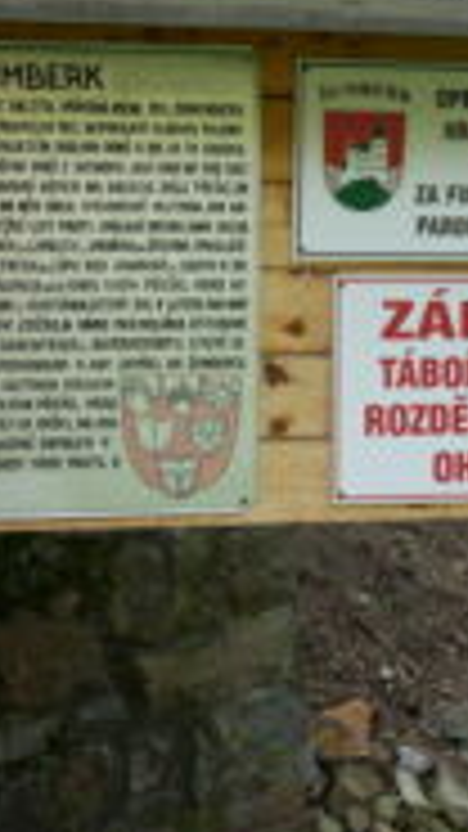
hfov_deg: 19.4
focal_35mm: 62
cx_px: 176
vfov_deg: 33.5
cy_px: 268
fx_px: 1368
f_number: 3.8
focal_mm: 15
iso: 200
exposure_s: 1/250
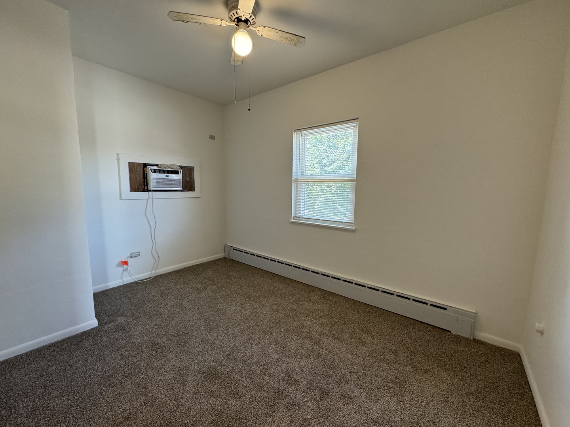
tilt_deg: -7.6
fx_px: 231
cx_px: 285
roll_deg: -0.6
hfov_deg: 102.1
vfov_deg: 85.7
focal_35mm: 14
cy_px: 214
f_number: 2.2
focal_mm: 2.22
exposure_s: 1/120
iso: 250
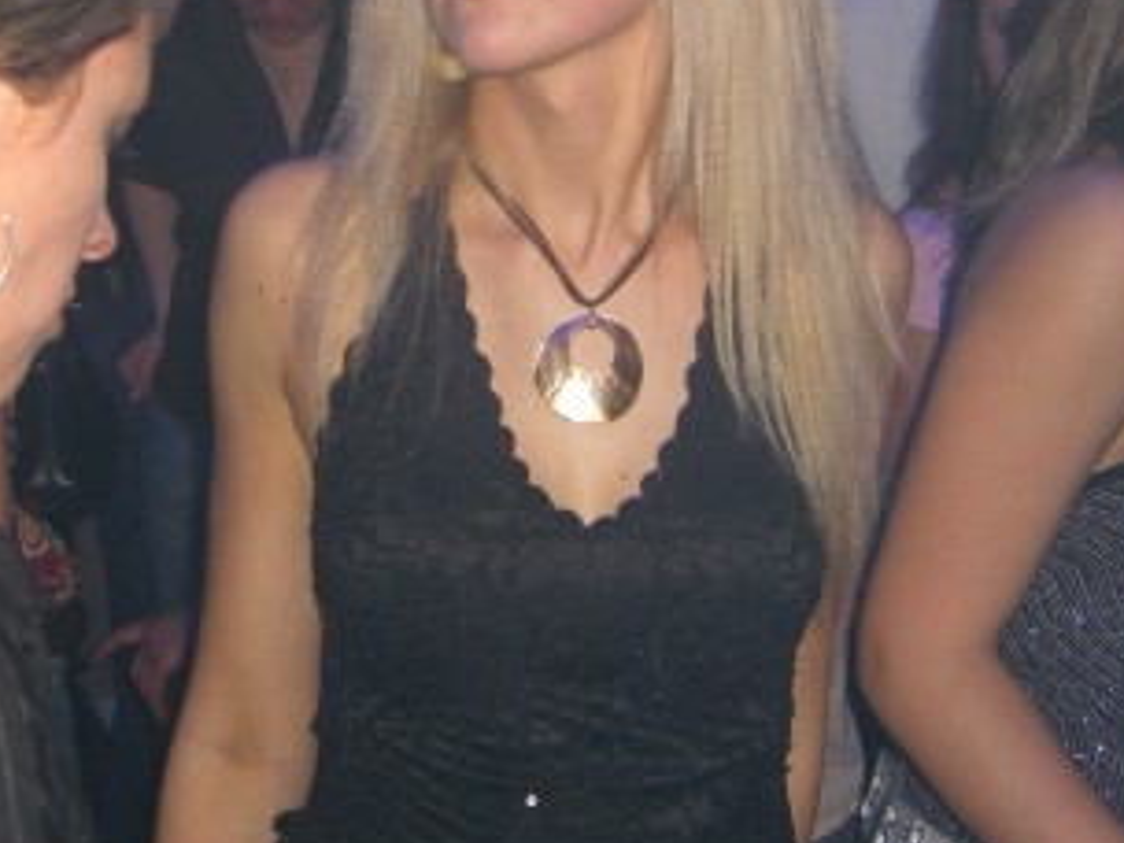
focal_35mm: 75
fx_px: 2435
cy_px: 189
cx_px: 392
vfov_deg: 19.5
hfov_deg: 25.9
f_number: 2.8
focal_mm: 7.9
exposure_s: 1/60
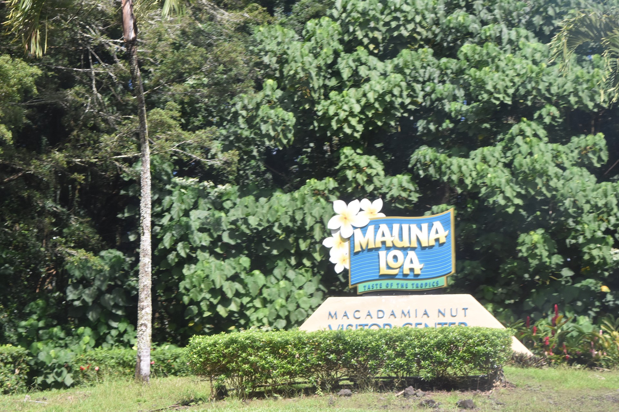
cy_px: 206
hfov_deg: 24.6
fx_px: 1418
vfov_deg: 16.6
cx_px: 310
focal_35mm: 82
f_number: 8
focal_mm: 55
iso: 800
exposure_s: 1/250
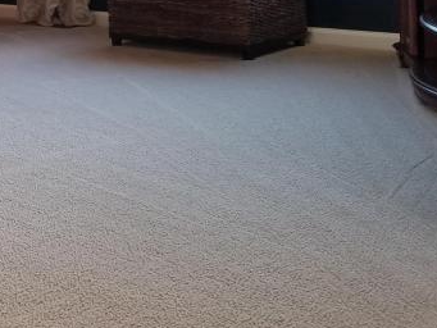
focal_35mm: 78
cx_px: -109
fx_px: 985
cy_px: -56
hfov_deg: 22.7
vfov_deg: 18.0
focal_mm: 4.2
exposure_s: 1/60
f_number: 1.7
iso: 64
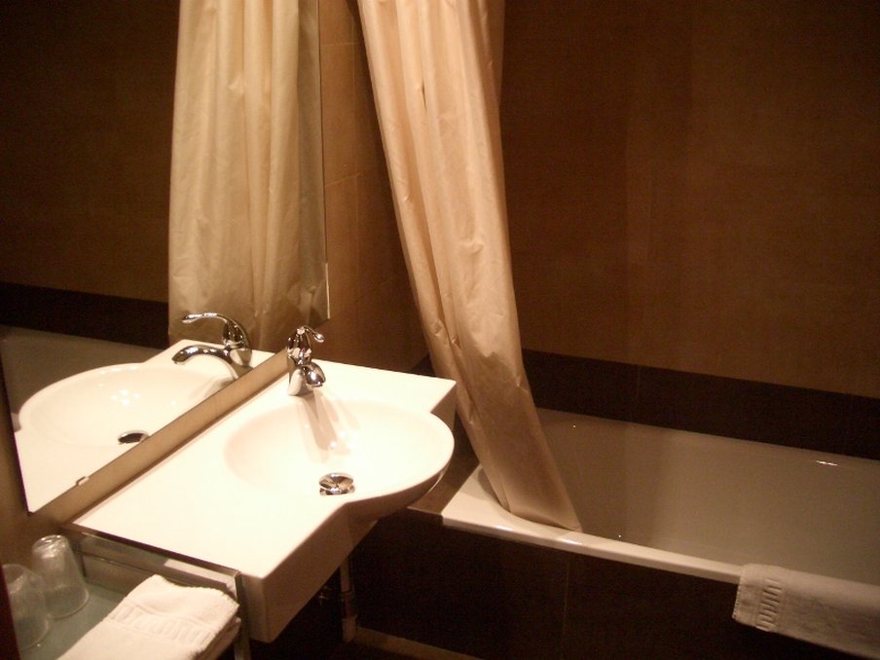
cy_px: 330
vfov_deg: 40.7
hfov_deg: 52.6
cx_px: 440
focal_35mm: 35
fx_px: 890
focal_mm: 5.8
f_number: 2.6
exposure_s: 1/60
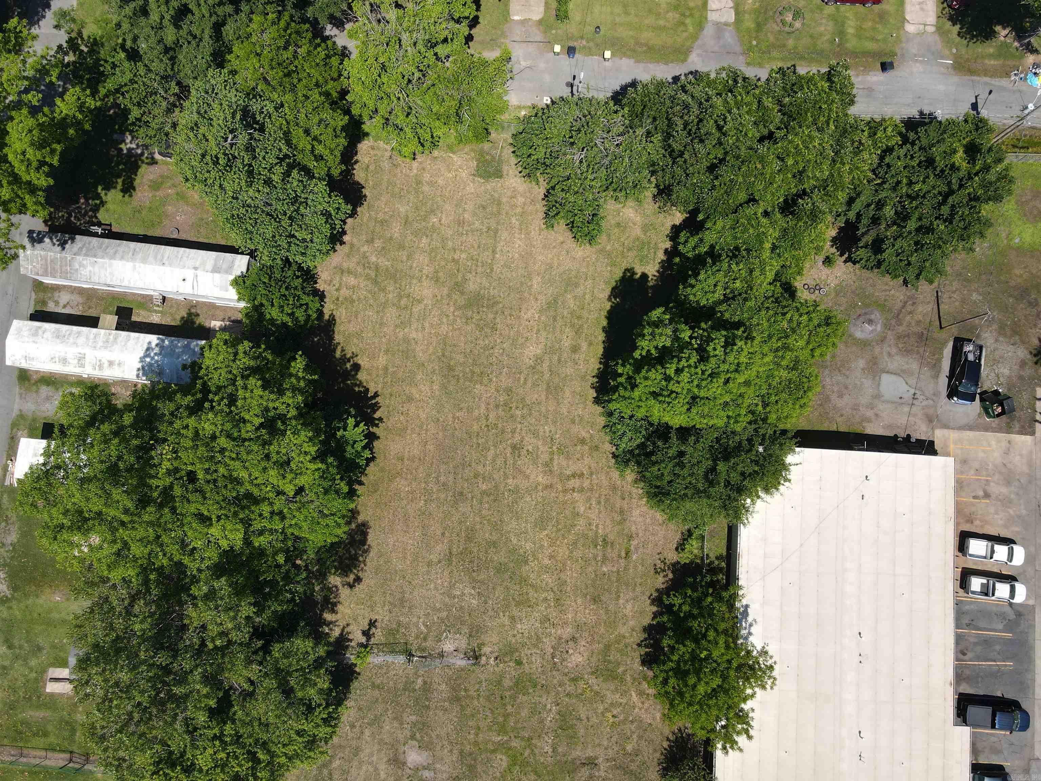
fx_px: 722
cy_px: 390
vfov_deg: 56.8
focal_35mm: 24
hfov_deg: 71.6
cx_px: 520
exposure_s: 1/800
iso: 100
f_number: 2.8
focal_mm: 4.5
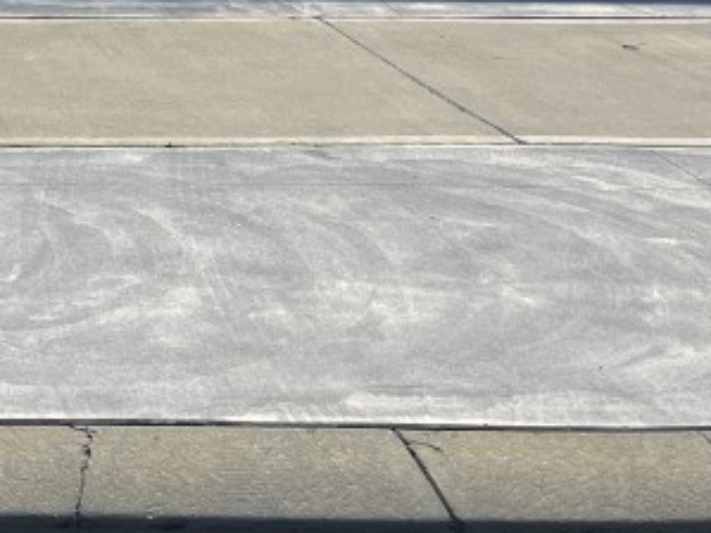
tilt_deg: -0.9
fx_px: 1827
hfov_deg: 19.3
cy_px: -264
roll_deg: +1.2
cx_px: -342
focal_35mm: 89
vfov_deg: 15.3
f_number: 1.6
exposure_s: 1/8403
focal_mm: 5.1
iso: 50
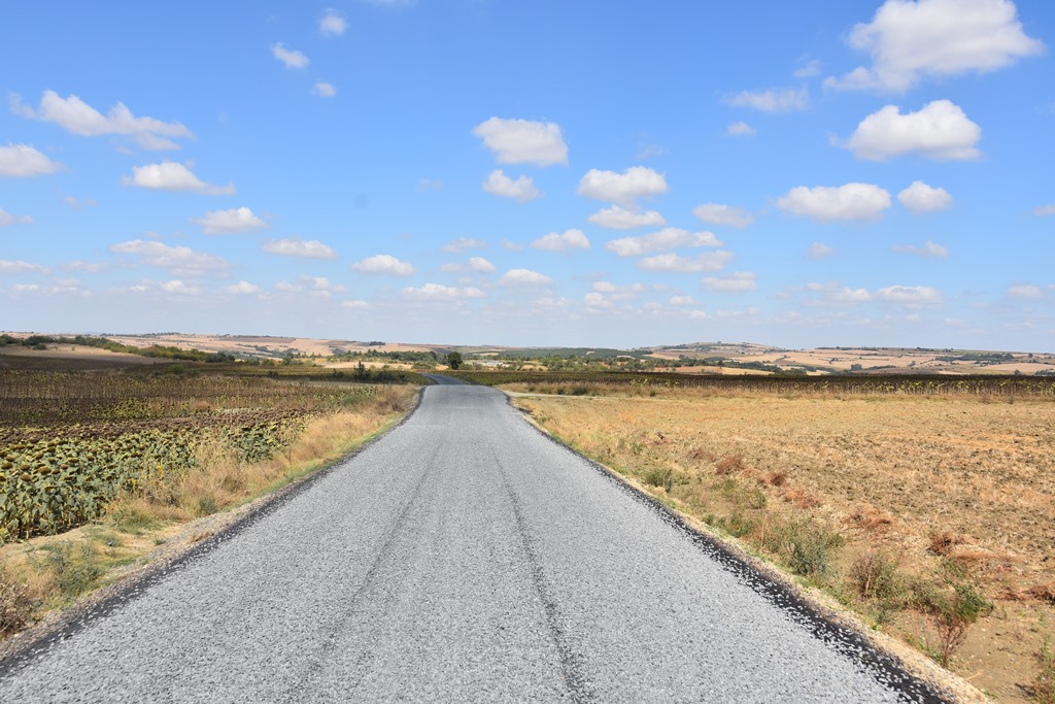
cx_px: 528
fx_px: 967
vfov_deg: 40.0
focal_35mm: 33
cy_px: 352
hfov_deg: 57.2
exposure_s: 1/500
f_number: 8
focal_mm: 22
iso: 160
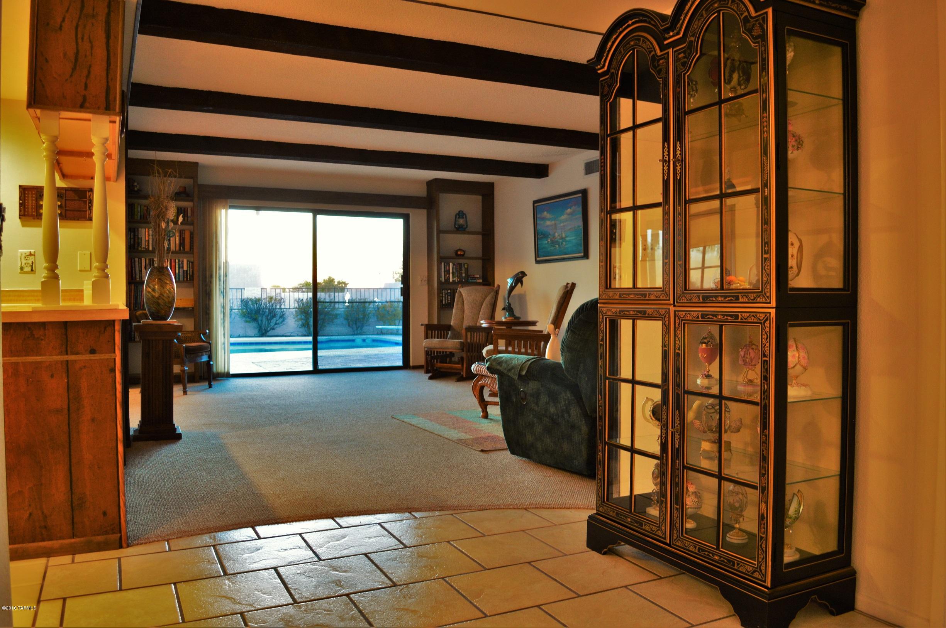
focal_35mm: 27
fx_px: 709
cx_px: 473
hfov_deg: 67.4
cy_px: 314
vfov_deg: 47.8
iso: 500
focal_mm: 18
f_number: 3.5
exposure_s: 1/15
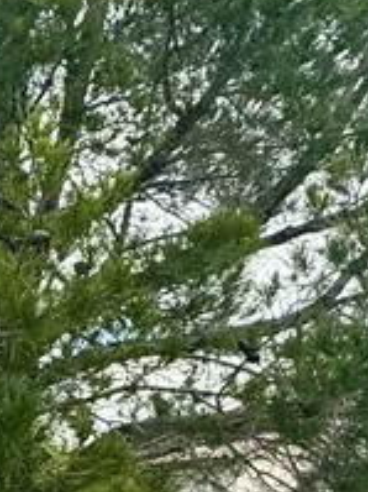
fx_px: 1022
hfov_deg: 14.6
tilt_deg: -3.3
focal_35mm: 72
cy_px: 576
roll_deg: -1.1
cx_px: -472
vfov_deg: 24.7
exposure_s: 1/1167
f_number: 2.2
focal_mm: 2.22
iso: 50
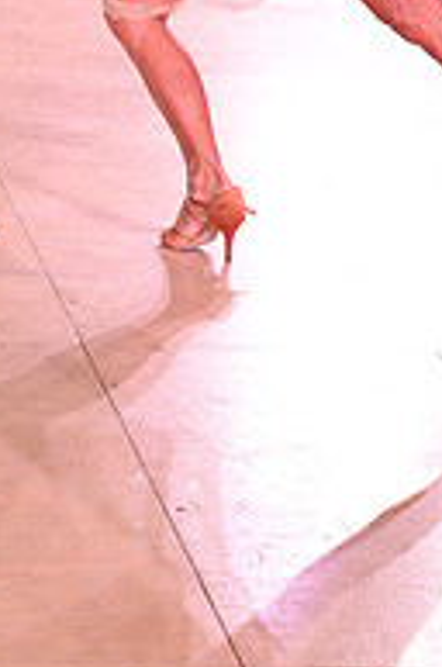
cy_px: -245
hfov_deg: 9.1
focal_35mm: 150
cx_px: 67
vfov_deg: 13.1
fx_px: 2772
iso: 2500
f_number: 5.6
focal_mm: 50
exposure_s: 1/250
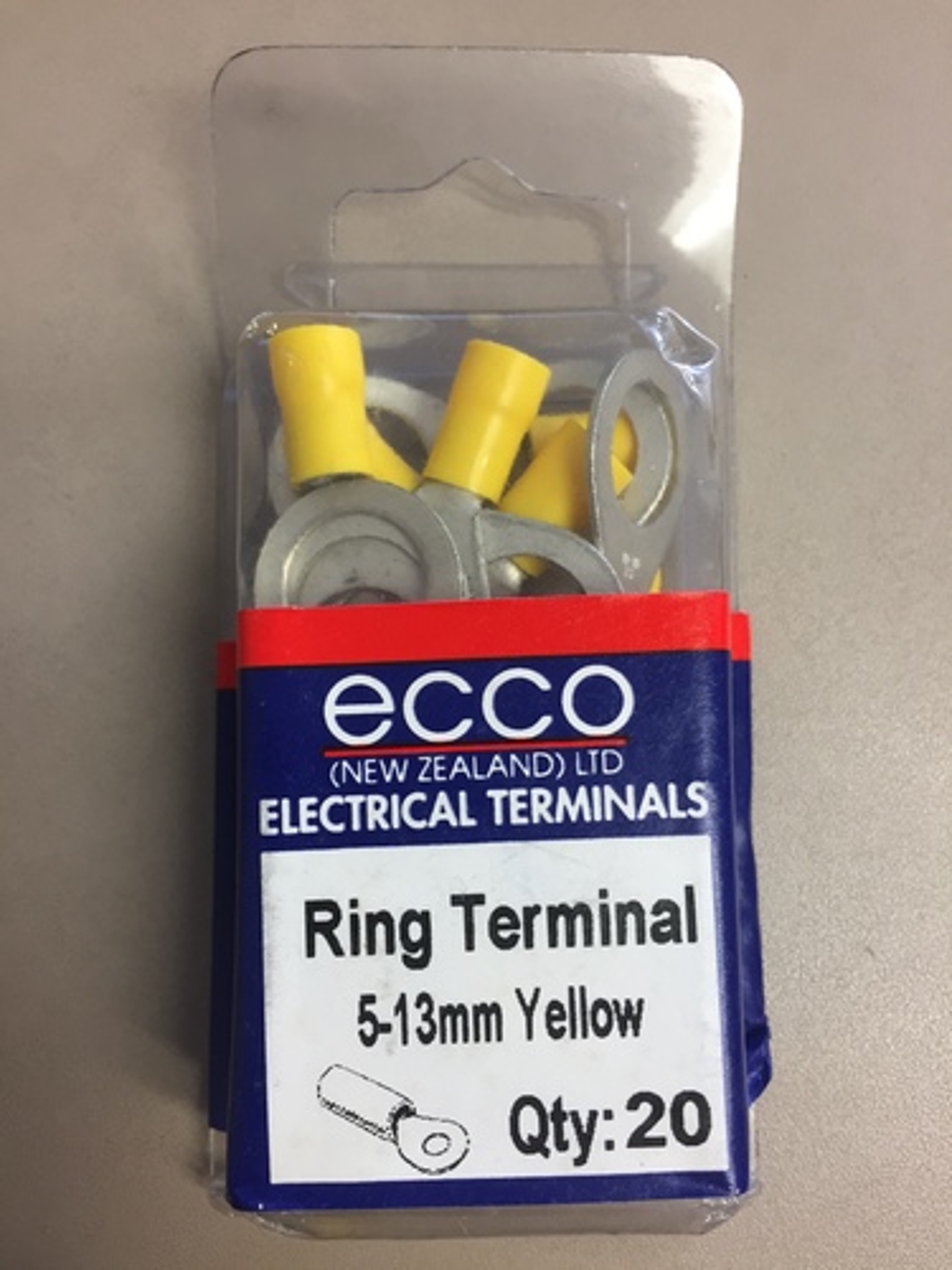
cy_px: 635
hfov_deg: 48.2
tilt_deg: -84.4
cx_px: 476
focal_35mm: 29
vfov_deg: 61.7
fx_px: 1063
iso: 80
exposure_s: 1/33
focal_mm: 4.15
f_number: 2.2
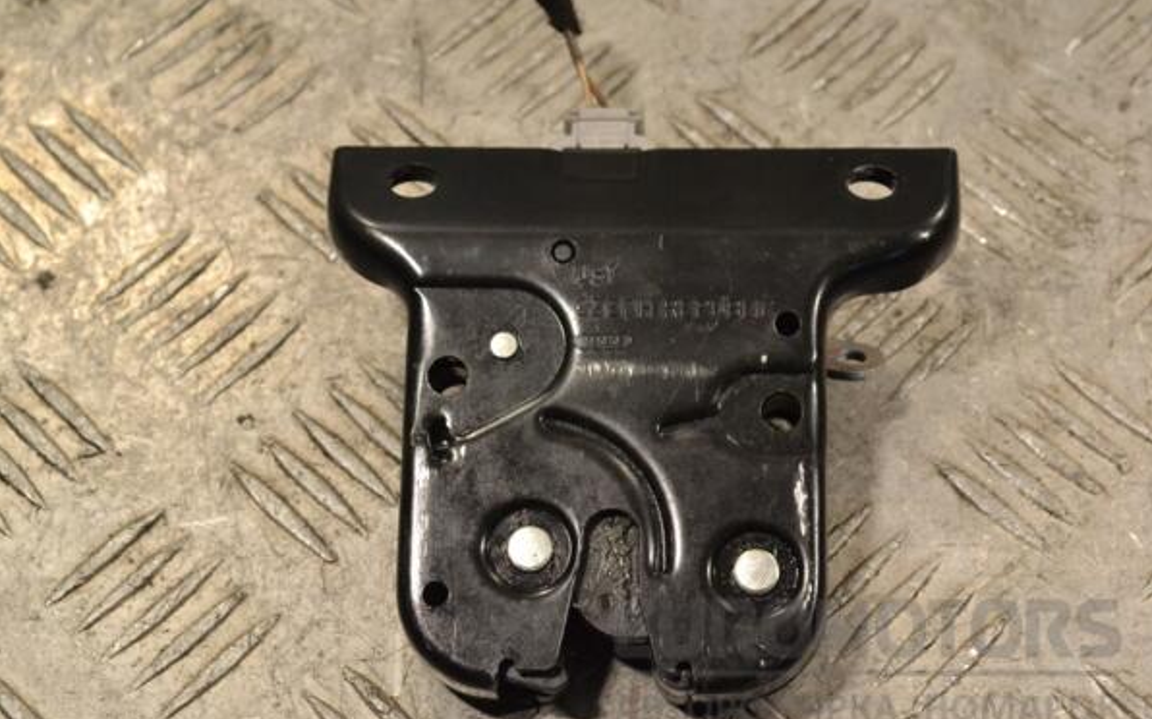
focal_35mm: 77
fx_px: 2417
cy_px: 371
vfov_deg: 16.9
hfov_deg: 26.8
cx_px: 578
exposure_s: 1/400
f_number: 10
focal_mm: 50
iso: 3200
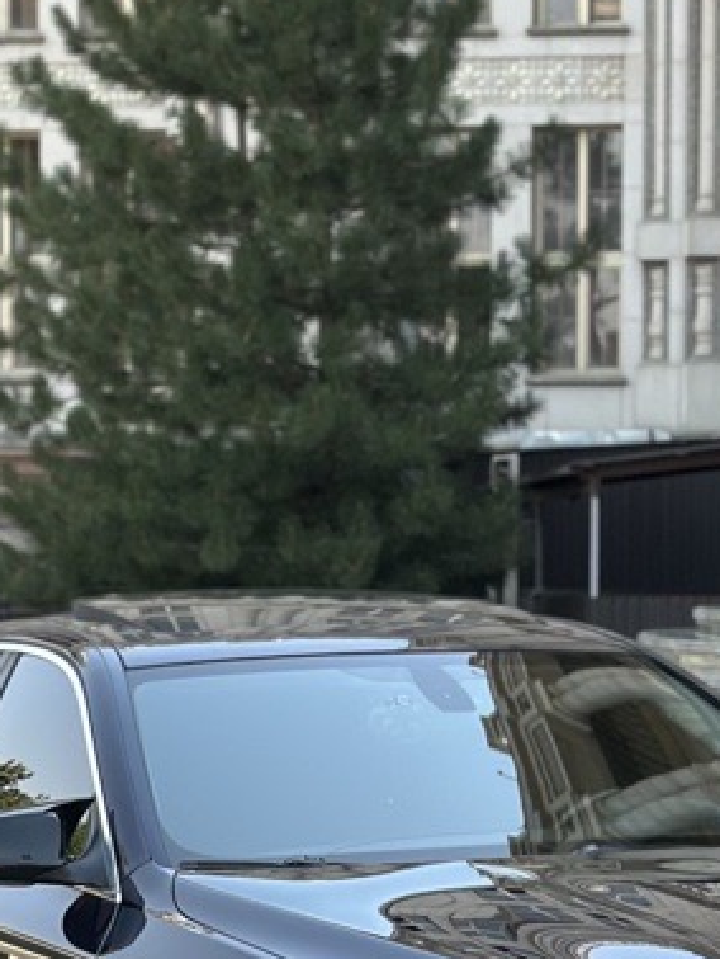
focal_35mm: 137
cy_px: 726
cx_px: 565
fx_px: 3795
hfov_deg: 10.8
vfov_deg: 14.3
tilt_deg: -2.3
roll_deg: -1.4
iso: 80
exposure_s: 1/458
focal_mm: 6.86
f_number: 1.78
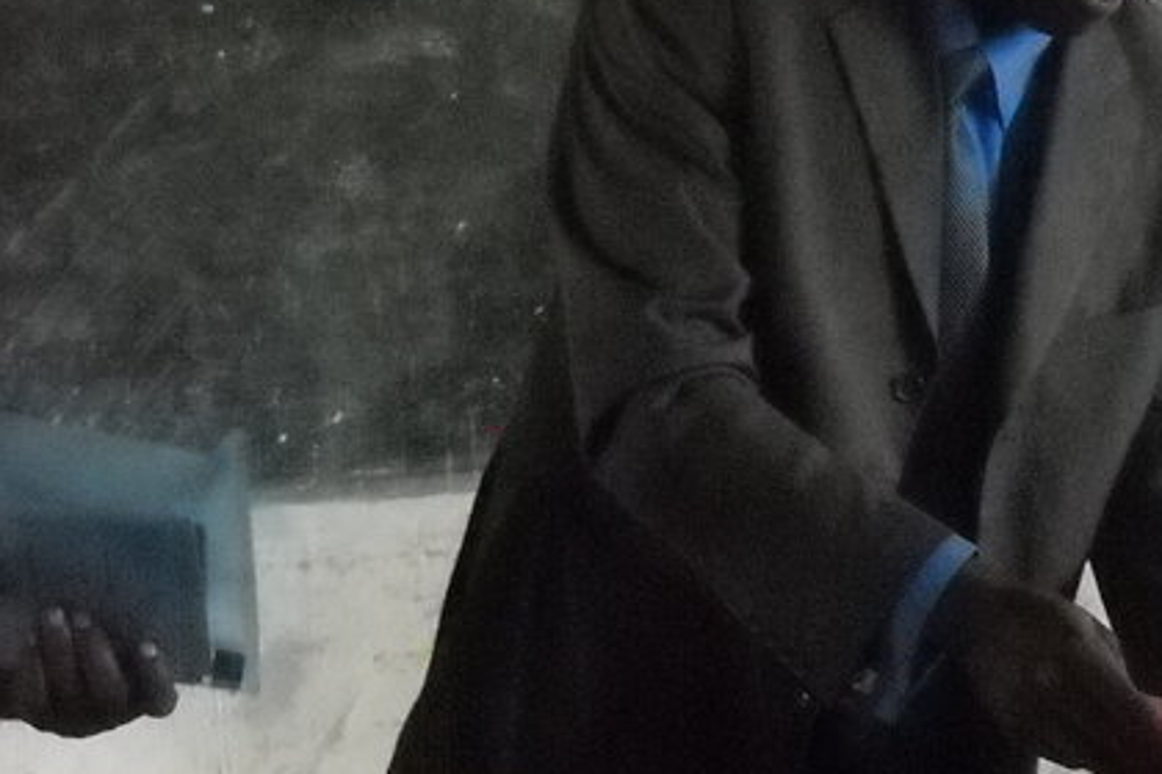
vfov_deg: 13.1
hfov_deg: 18.8
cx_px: 1325
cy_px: 536
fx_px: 3357
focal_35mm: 104
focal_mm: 6.72
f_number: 3.1
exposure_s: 1/67
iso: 800
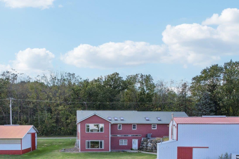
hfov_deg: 47.0
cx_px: 91
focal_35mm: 41
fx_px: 272
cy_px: 148
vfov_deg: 30.9
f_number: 2.8
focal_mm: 8.4
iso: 100
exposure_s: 1/1250
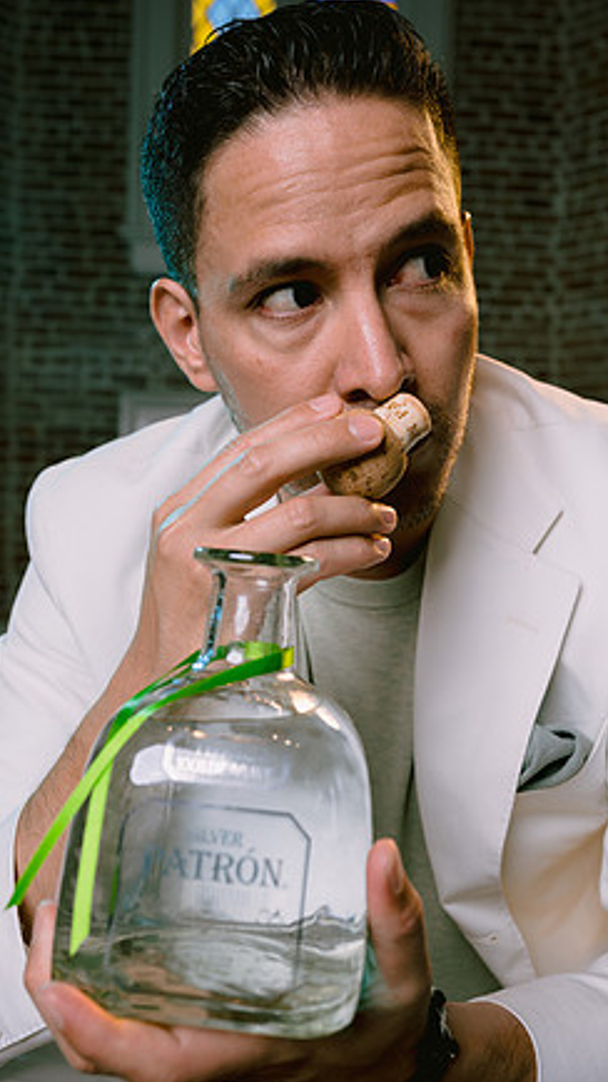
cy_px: 534
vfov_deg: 52.8
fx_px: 1090
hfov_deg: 31.2
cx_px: 334
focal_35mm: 38
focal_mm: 35
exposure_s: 1/160
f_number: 5.6
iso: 200
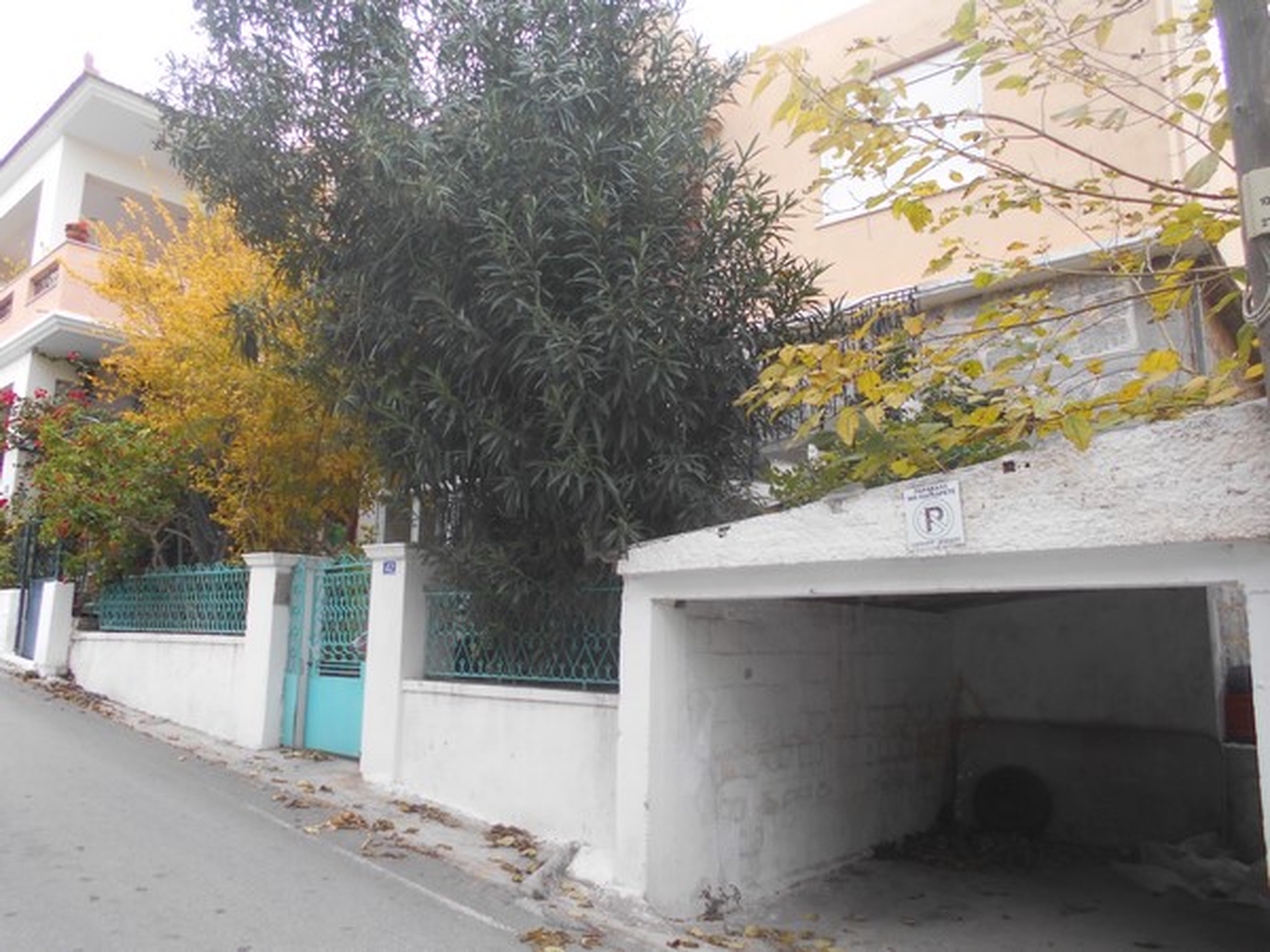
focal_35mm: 26
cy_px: 476
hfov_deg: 67.3
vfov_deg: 53.1
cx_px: 635
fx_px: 954
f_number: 3.2
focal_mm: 4.6
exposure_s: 1/50
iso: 80
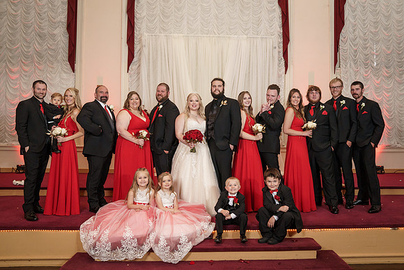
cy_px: 135
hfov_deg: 60.9
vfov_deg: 42.9
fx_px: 343
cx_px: 217
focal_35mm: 31
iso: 2000
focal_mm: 28
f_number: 4
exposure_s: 1/160
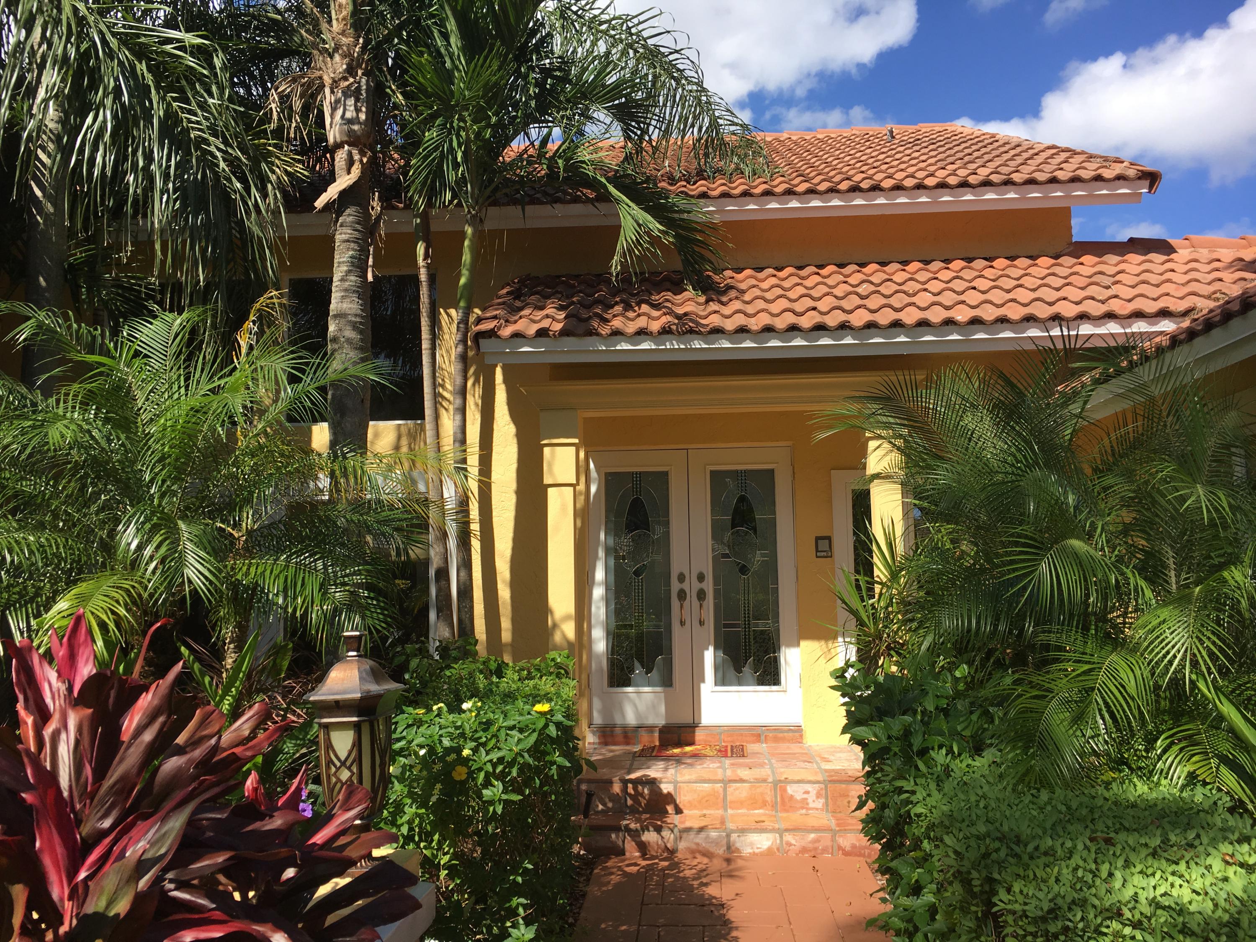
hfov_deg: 61.7
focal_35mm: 29
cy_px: 471
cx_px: 628
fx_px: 1052
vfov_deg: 48.2
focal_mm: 4.15
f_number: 2.2
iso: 25
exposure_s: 1/1221
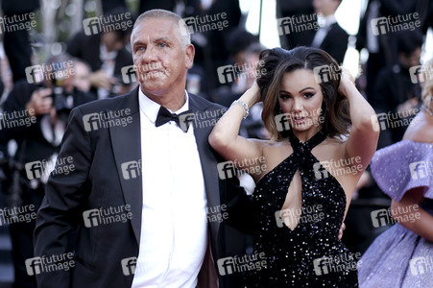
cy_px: 144
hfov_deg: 24.2
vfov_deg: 16.2
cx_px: 216
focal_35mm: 84
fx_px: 1010
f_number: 1.2
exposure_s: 1/640
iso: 80
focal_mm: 56
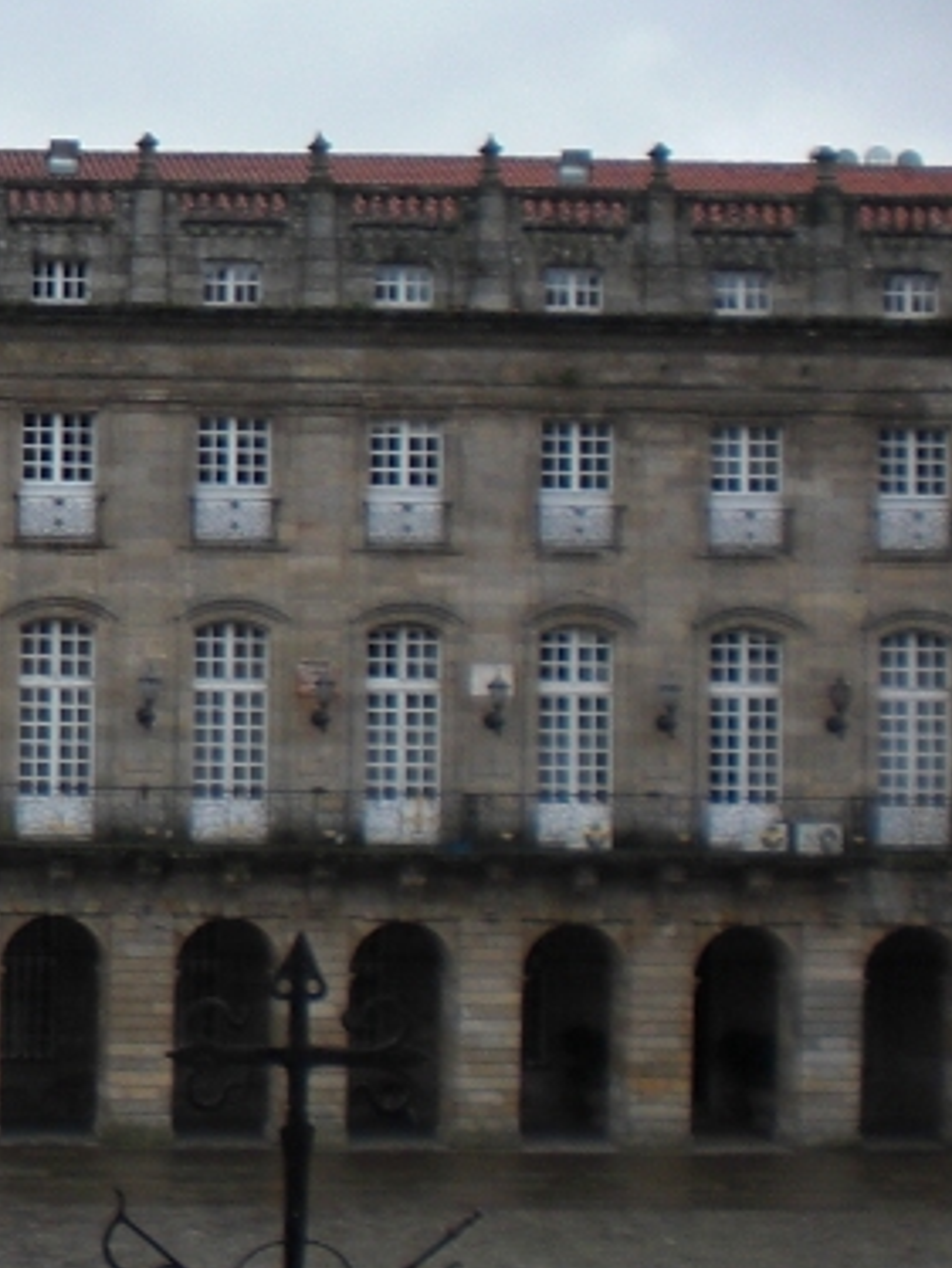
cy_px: 444
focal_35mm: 104
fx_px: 3809
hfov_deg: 13.3
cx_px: -552
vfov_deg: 18.8
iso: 64
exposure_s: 1/250
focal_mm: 6.3
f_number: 3.1
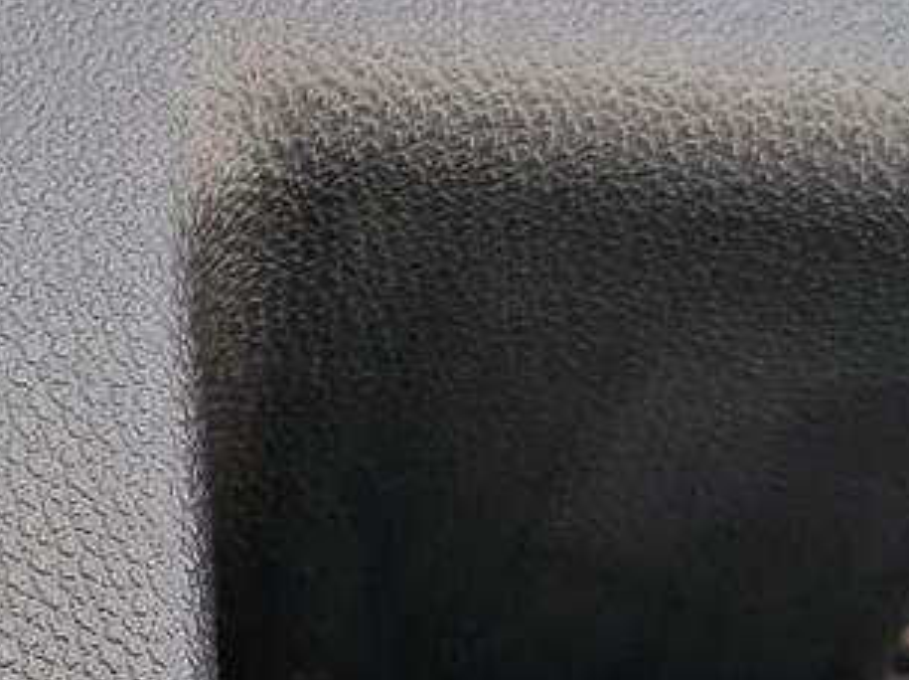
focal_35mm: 105
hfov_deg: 17.6
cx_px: -264
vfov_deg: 13.8
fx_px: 2754
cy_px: 758
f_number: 1.89
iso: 55
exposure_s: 1/345
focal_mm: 5.43
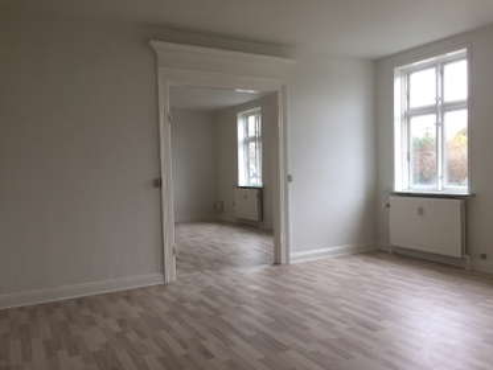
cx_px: 246
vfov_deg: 48.3
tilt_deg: -2.8
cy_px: 185
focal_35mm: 29
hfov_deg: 61.6
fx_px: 413
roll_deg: +0.7
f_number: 2.2
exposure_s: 1/33
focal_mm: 4.15
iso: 64
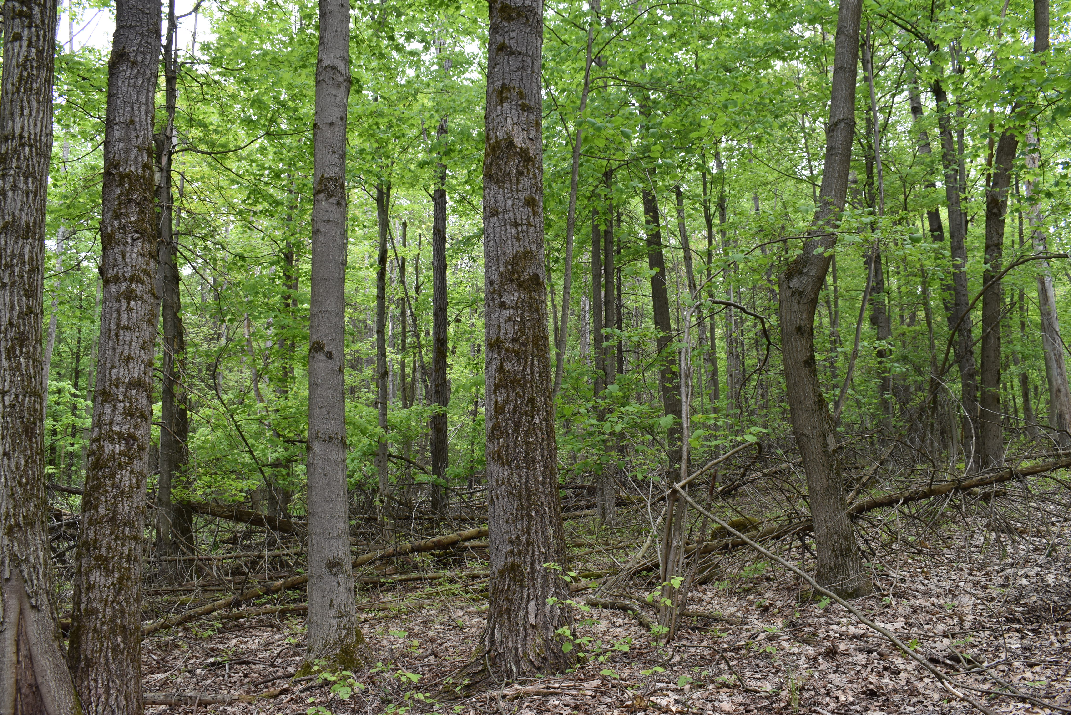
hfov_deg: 57.2
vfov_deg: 40.0
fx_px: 982
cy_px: 358
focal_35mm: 33
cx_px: 536
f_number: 6.3
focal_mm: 22
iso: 400
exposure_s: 1/160
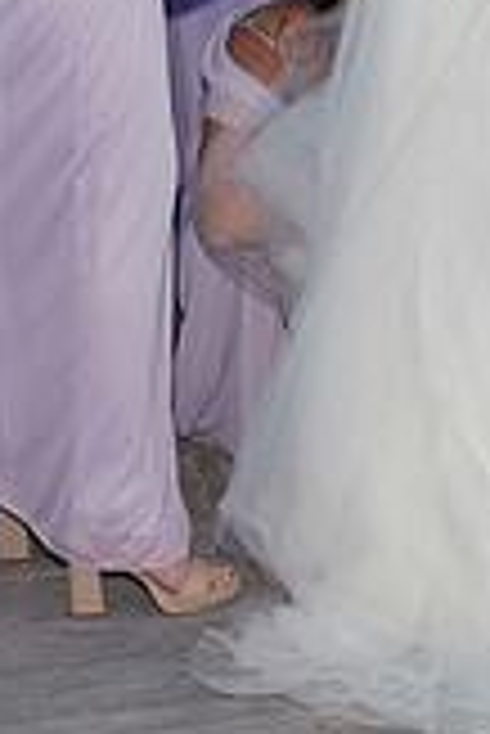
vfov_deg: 15.5
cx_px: 400
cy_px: -99
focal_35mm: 128
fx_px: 2608
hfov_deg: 10.7
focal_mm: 31
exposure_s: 1/250
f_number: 8
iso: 200
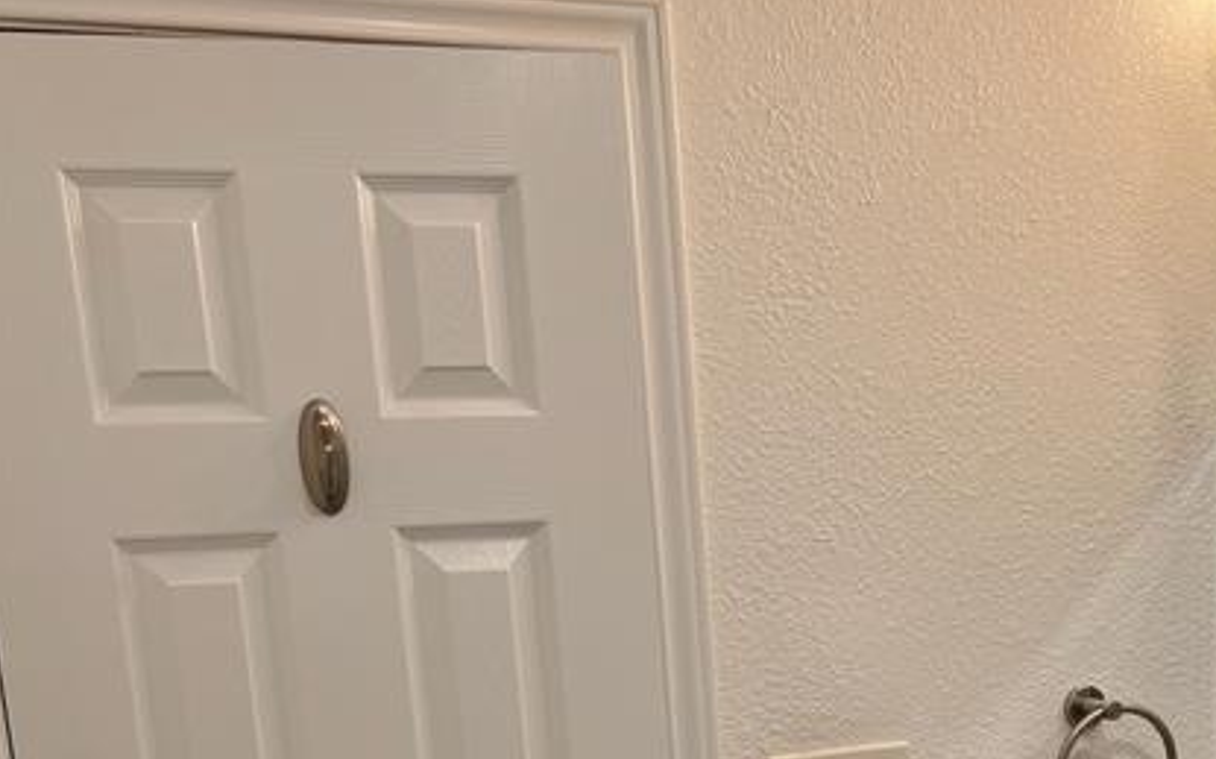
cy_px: 903
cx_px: 835
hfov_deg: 39.0
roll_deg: +3.9
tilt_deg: -11.5
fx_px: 1689
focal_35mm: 51
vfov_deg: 23.3
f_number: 1.5
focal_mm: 5.7
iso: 40
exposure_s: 1/120
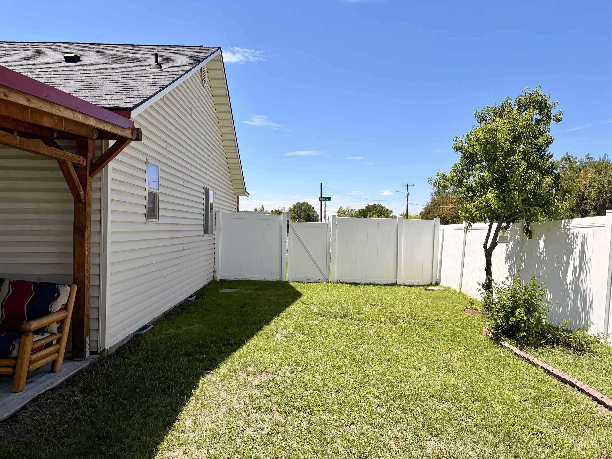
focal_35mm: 26
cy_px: 230
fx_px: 460
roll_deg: -0.3
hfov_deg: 67.3
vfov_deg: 53.1
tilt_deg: +1.2
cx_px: 306
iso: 50
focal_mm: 5.96
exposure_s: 1/3448
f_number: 1.6
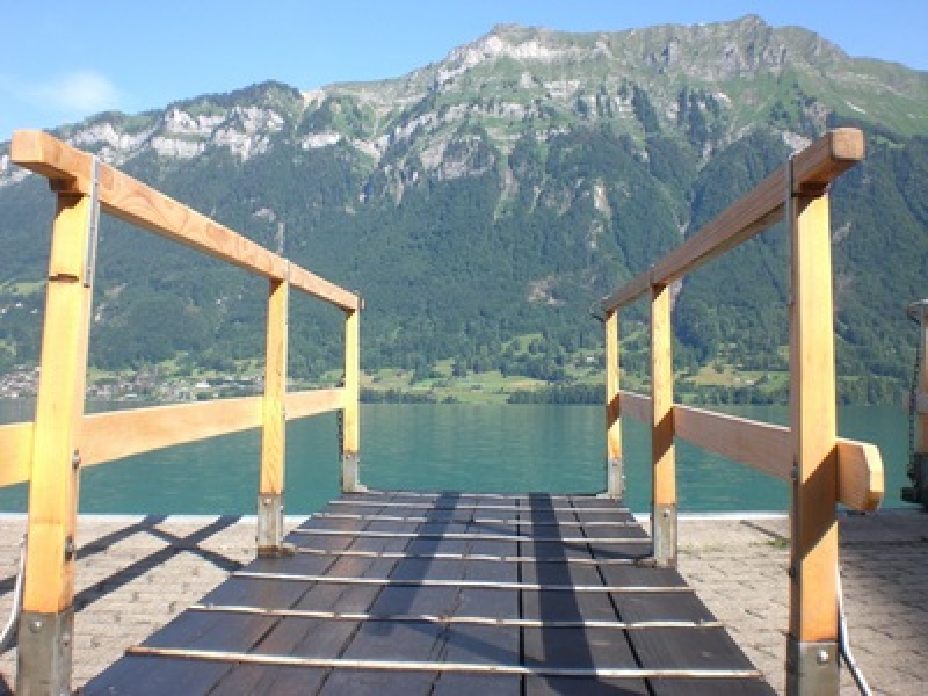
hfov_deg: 49.0
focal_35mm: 38
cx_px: 464
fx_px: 1019
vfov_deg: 37.7
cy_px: 348
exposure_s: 1/200
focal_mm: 6.3
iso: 50
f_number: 4.4
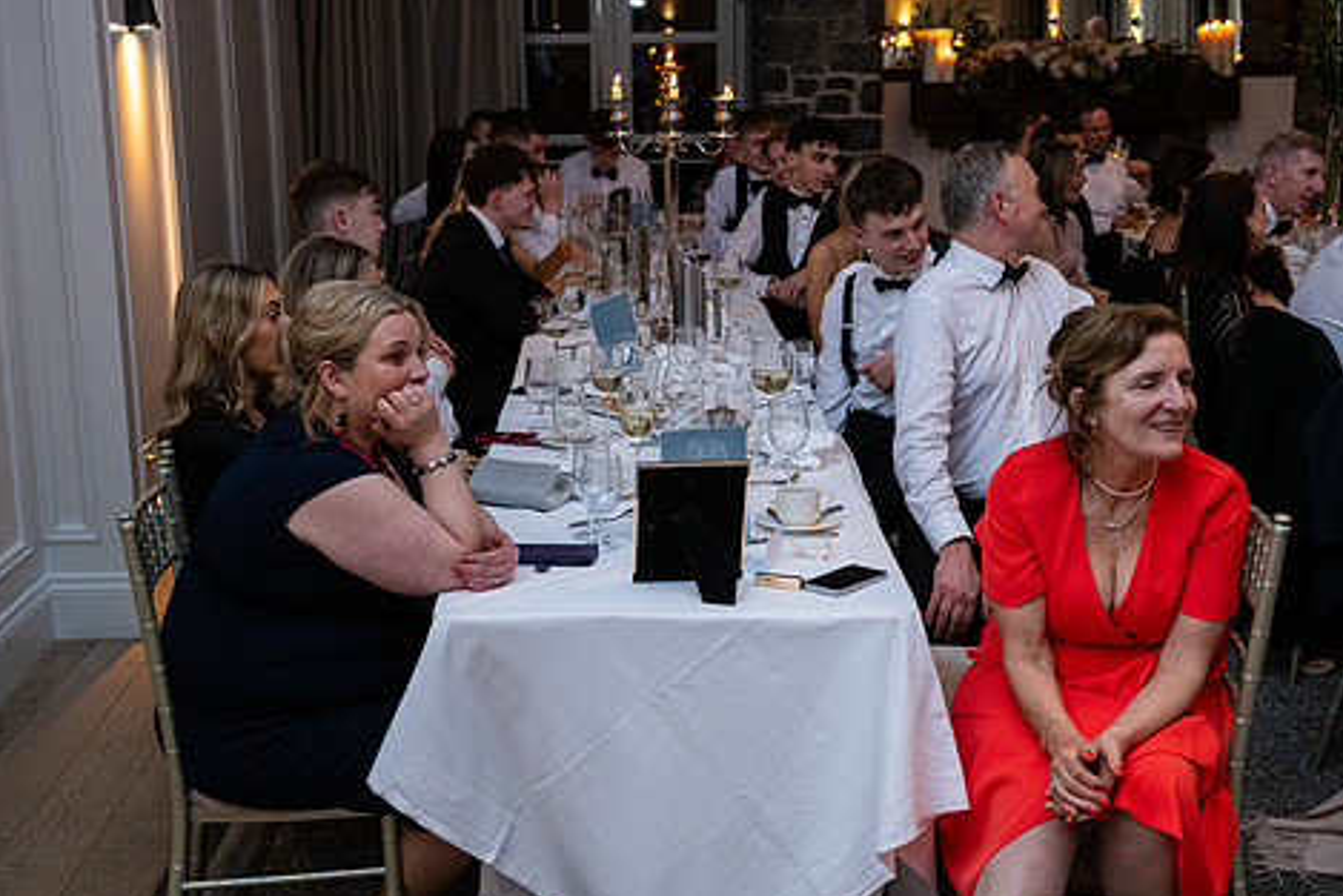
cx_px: 661
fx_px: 1754
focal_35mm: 47
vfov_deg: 28.7
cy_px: 459
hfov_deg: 41.9
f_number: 3.5
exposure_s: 1/160
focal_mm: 38
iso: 800
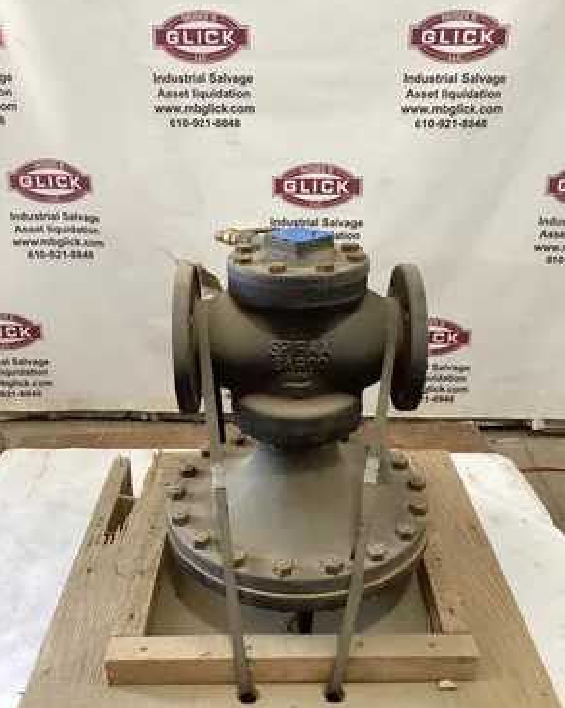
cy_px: 374
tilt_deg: -23.1
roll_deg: +1.2
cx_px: 283
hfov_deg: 44.5
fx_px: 691
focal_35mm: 33
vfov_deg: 54.2
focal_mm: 3.3
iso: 160
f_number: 2.4
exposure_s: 1/50
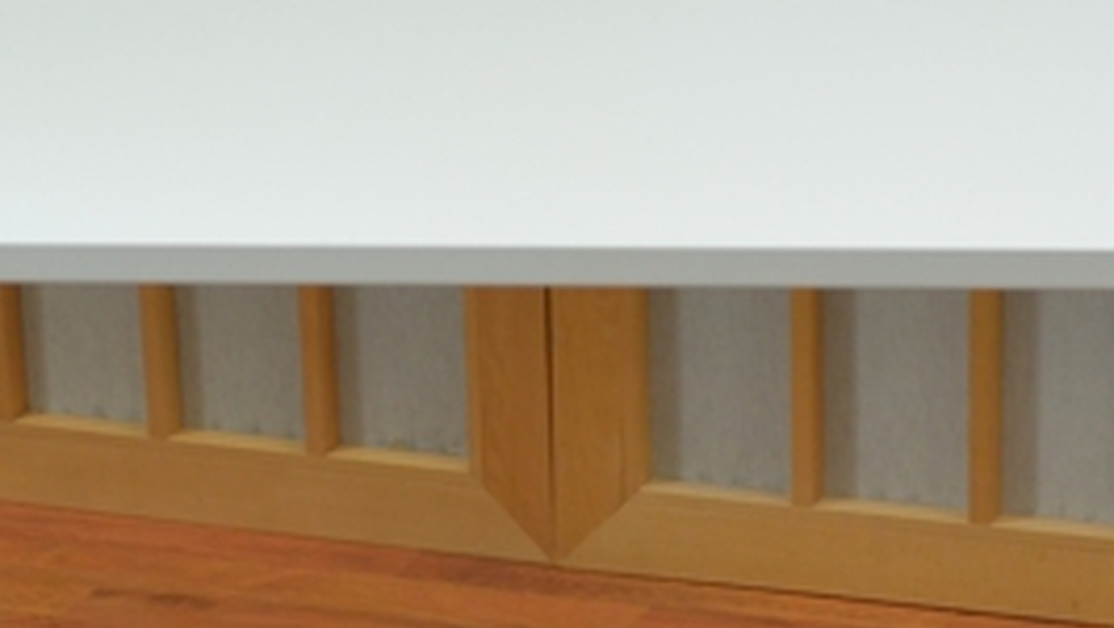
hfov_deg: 14.2
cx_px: 699
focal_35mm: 151
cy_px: 561
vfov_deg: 8.0
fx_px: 4463
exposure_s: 1/60
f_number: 4.8
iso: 640
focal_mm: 32
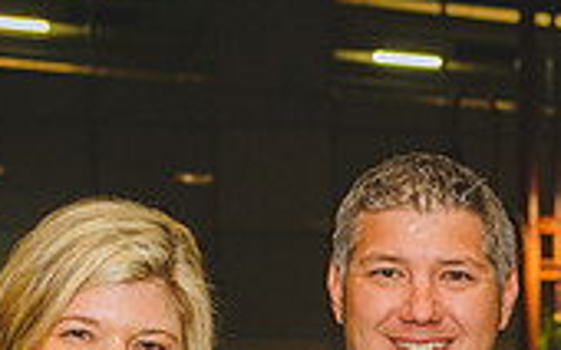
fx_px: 1864
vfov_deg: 10.3
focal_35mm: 122
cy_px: 563
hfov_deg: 16.5
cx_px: 644
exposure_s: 1/125
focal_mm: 35
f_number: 4
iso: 3200
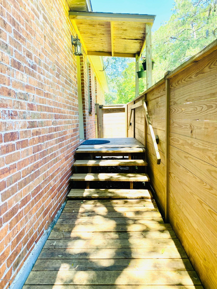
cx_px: 108
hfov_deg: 53.1
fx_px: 217
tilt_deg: -5.8
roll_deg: +1.6
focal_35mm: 26
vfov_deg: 67.3
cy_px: 144
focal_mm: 4.25
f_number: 1.8
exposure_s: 1/139
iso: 32
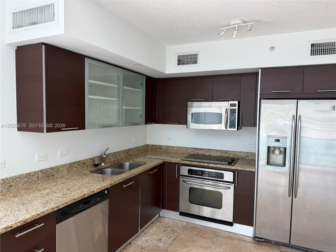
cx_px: 168
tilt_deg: -3.7
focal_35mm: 24
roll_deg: -0.6
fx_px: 233
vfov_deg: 56.8
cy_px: 126
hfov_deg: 71.6
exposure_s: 1/121
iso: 64
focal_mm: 6.76
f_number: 1.78
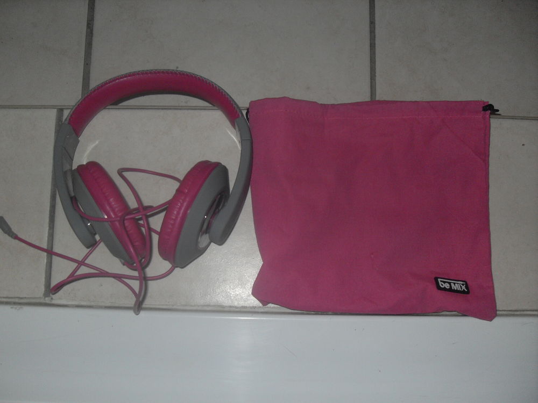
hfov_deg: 50.1
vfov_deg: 38.7
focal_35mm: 37
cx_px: 269
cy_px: 202
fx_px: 575
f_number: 2.8
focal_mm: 6.3
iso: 100
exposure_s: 1/45
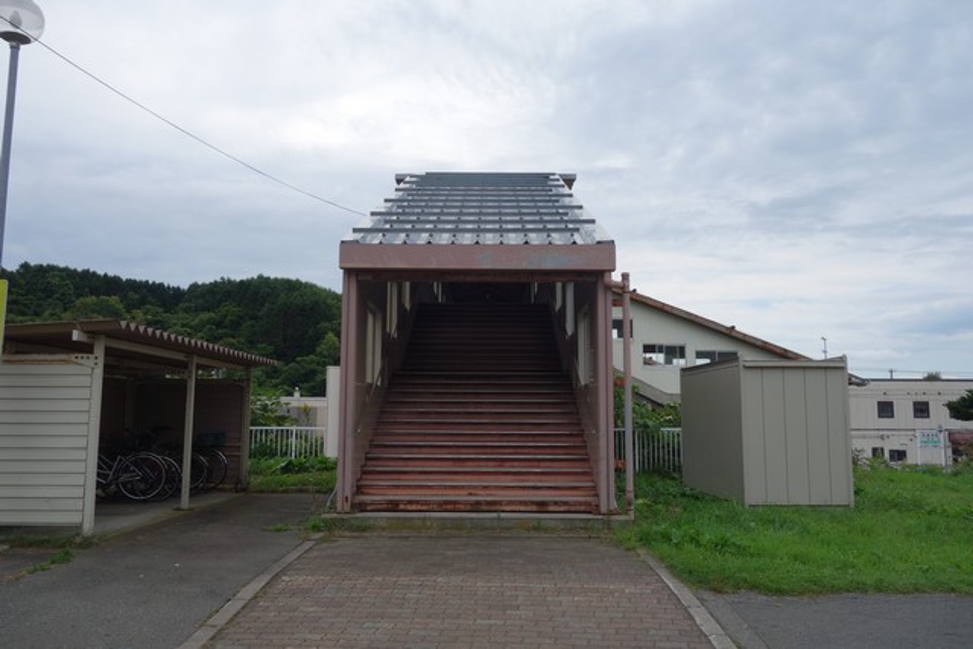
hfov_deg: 65.5
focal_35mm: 28
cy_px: 324
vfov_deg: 46.4
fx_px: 757
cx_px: 486
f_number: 5.6
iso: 125
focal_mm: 10.4
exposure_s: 1/500
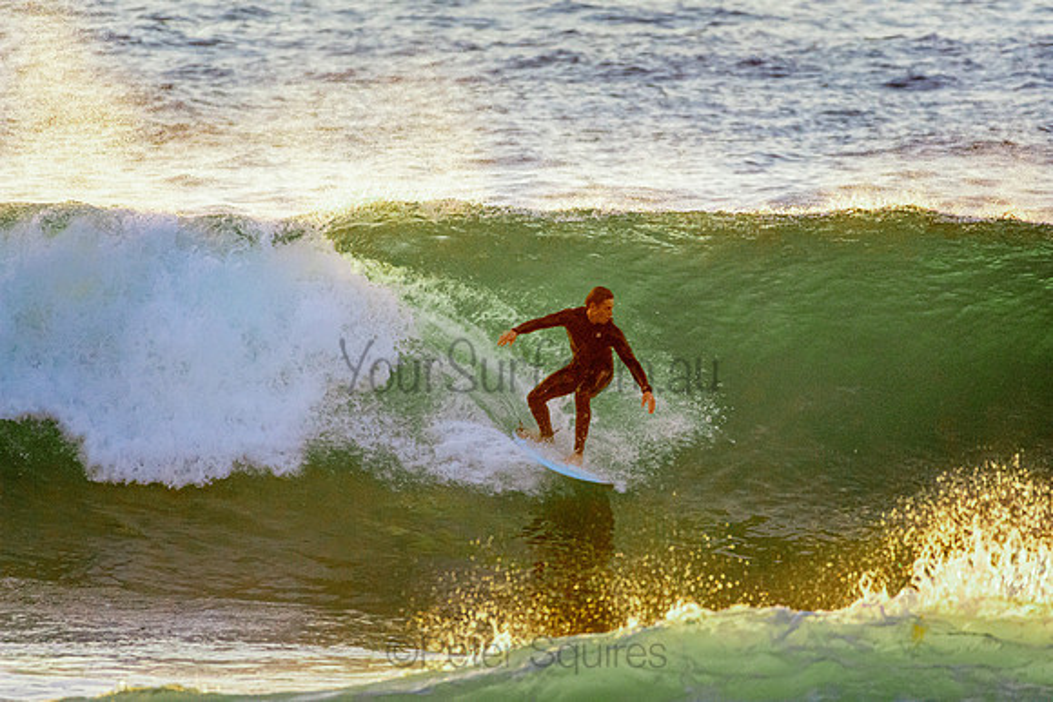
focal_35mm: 750
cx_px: 526
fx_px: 21942
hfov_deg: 2.7
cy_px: 351
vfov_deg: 1.8
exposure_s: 1/2000
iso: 1400
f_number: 5.6
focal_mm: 500
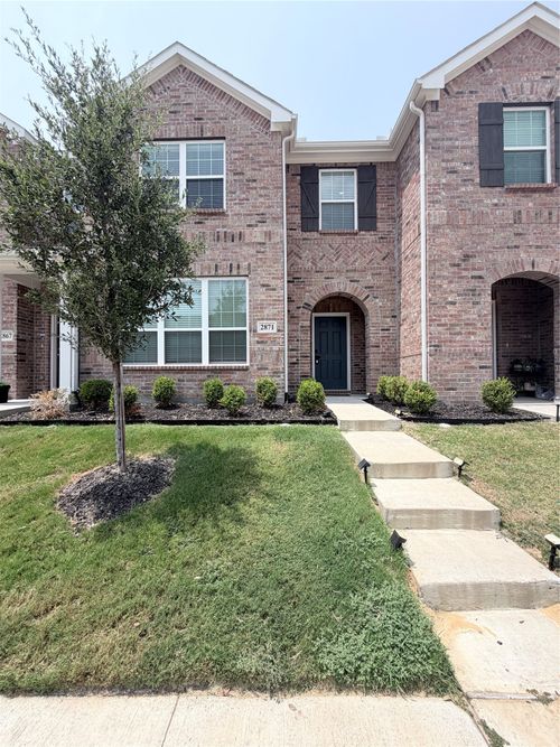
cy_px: 374
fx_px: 302
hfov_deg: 85.7
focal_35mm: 14
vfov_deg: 102.1
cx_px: 280
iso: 25
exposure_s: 1/770
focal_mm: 2.22
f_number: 2.2
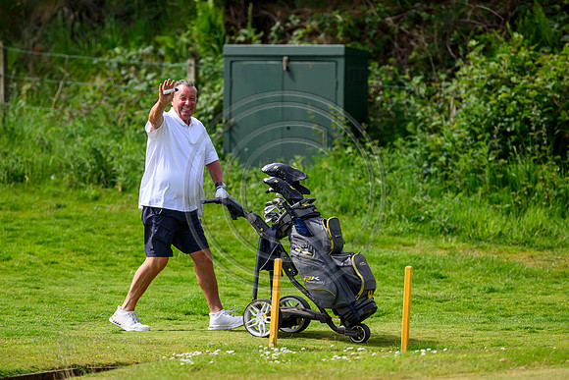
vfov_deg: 3.4
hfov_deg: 5.2
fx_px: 6323
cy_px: 190
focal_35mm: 400
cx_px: 284
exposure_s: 1/4000
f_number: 4
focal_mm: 400
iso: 500
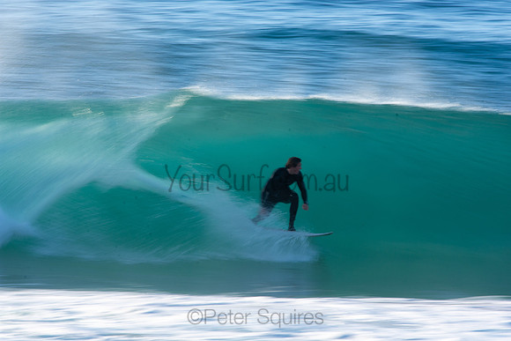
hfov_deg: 2.7
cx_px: 256
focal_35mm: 750
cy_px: 170
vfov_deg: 1.8
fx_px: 10648
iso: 100
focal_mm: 500
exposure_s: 1/25
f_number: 20
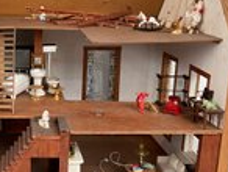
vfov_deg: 21.6
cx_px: 18
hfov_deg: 27.4
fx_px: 449
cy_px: 65
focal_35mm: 68
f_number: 1.8
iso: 50
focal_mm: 3
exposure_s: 1/122
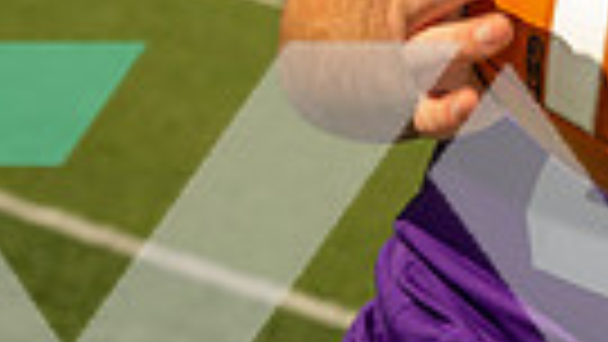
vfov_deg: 5.2
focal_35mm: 229
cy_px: -263
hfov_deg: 9.2
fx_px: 3693
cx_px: 838
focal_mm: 51
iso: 100
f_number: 5.6
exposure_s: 1/125
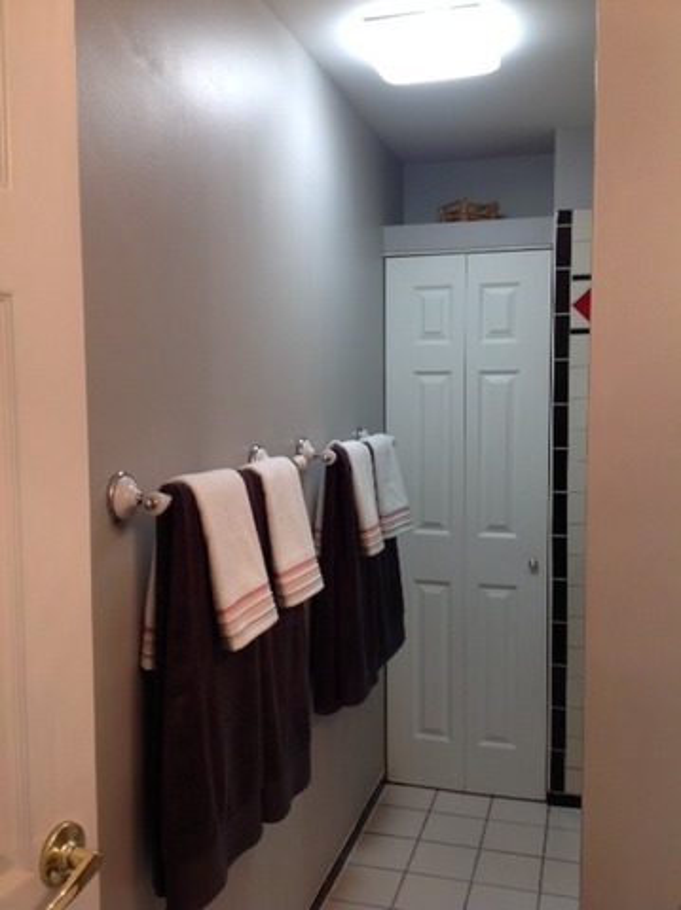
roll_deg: -1.0
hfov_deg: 40.6
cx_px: 340
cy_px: 455
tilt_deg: -2.5
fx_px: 920
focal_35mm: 35
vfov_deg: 52.7
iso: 50
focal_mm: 4.28
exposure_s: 1/30
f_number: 2.4
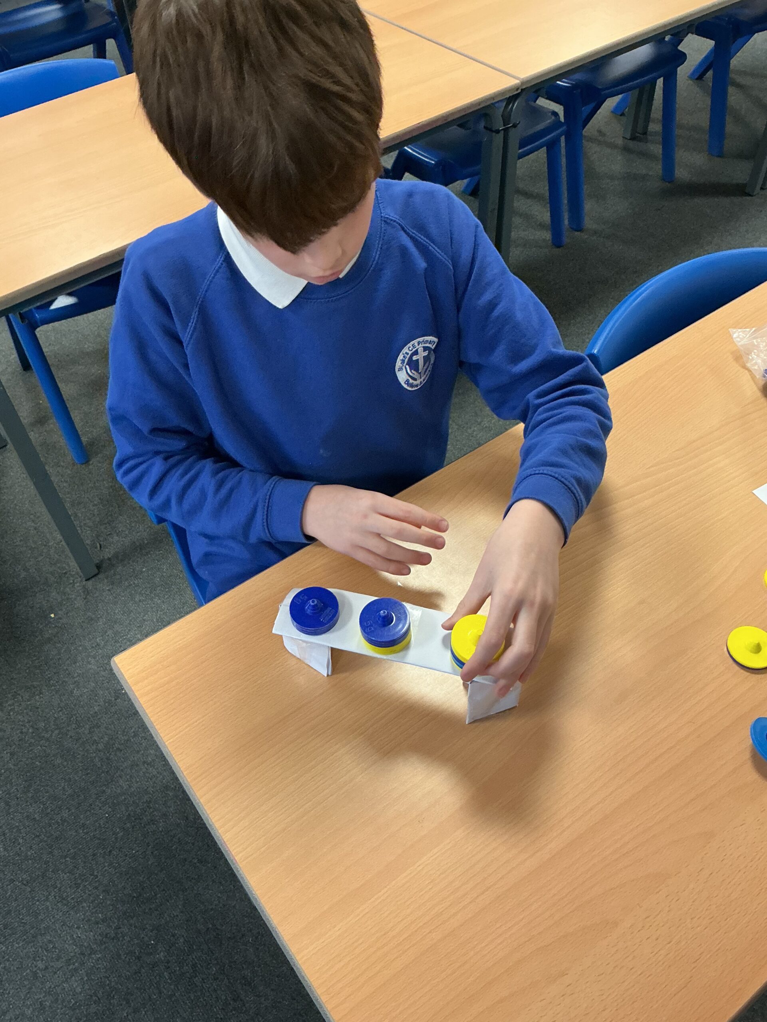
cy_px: 511
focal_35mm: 29
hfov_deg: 48.2
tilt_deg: -49.6
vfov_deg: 61.7
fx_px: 857
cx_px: 384
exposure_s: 1/60
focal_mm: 3
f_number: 1.8
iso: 160
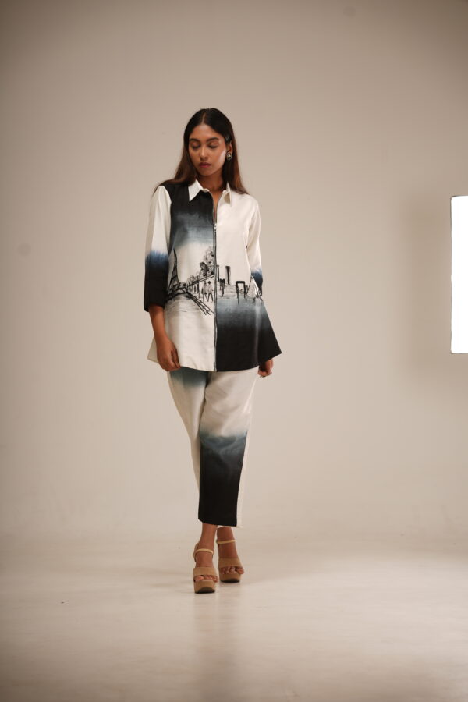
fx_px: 1657
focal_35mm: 85
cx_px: 234
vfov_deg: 23.9
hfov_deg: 16.1
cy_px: 351
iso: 50
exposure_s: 1/160
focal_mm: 85
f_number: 4.5
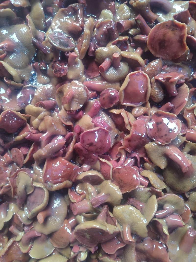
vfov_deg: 73.9
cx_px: 98
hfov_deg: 58.9
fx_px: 174
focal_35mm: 23
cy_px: 131
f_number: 1.9
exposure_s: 1/50
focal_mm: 5.52
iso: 1878
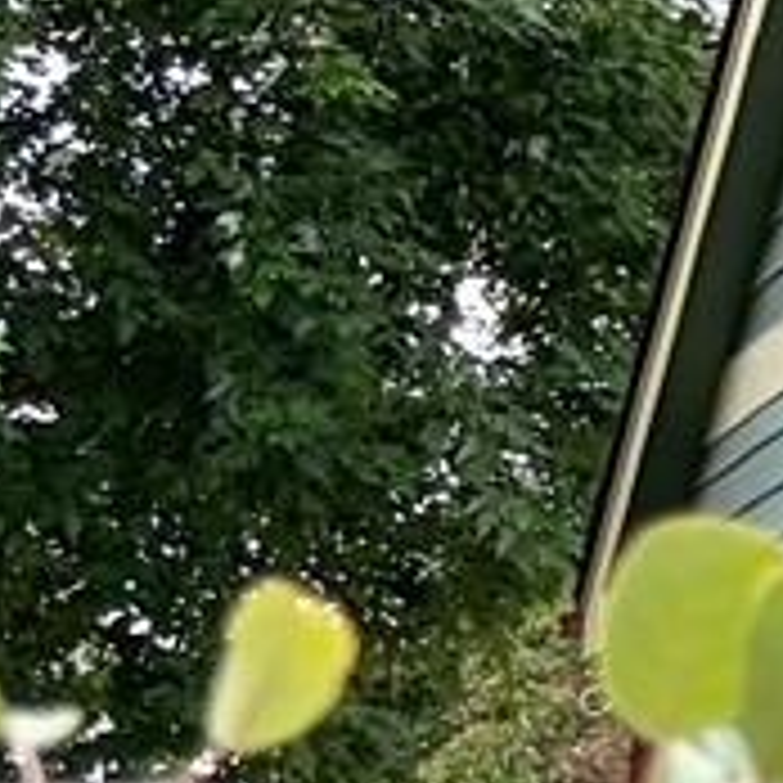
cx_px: 3492
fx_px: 5400
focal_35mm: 211
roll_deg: +0.1
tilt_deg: +7.2
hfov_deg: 6.2
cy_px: 567
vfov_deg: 8.3
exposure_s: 1/1337
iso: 64
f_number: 1.6
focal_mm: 5.96
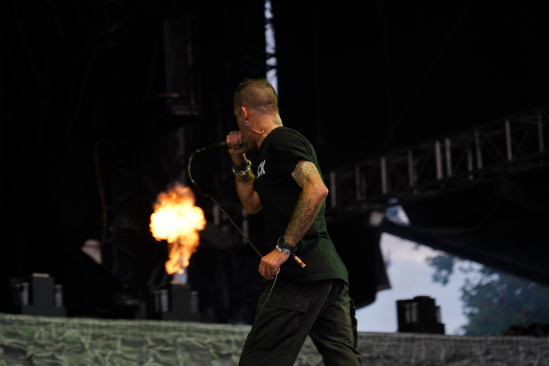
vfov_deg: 13.0
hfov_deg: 19.5
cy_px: 183
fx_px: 1601
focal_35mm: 105
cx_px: 274
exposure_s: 1/125
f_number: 4
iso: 200
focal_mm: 105
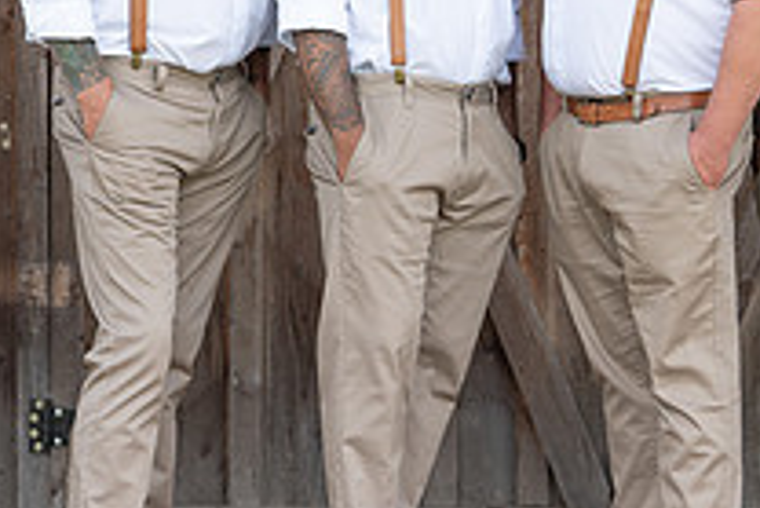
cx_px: 699
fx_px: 6633
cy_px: -41
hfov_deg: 6.5
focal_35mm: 314
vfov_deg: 4.4
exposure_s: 1/250
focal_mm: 105
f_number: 4
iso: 125
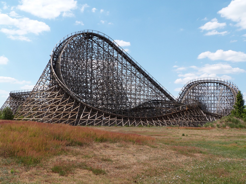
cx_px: 123
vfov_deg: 35.1
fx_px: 291
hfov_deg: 45.8
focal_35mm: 41
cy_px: 92
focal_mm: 7.3
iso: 100
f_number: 5.6
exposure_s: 1/400
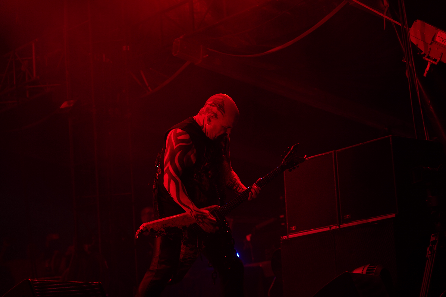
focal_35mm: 83
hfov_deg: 24.5
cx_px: 223
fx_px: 1028
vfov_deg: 16.5
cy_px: 148
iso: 800
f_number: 4
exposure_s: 1/100
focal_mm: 83
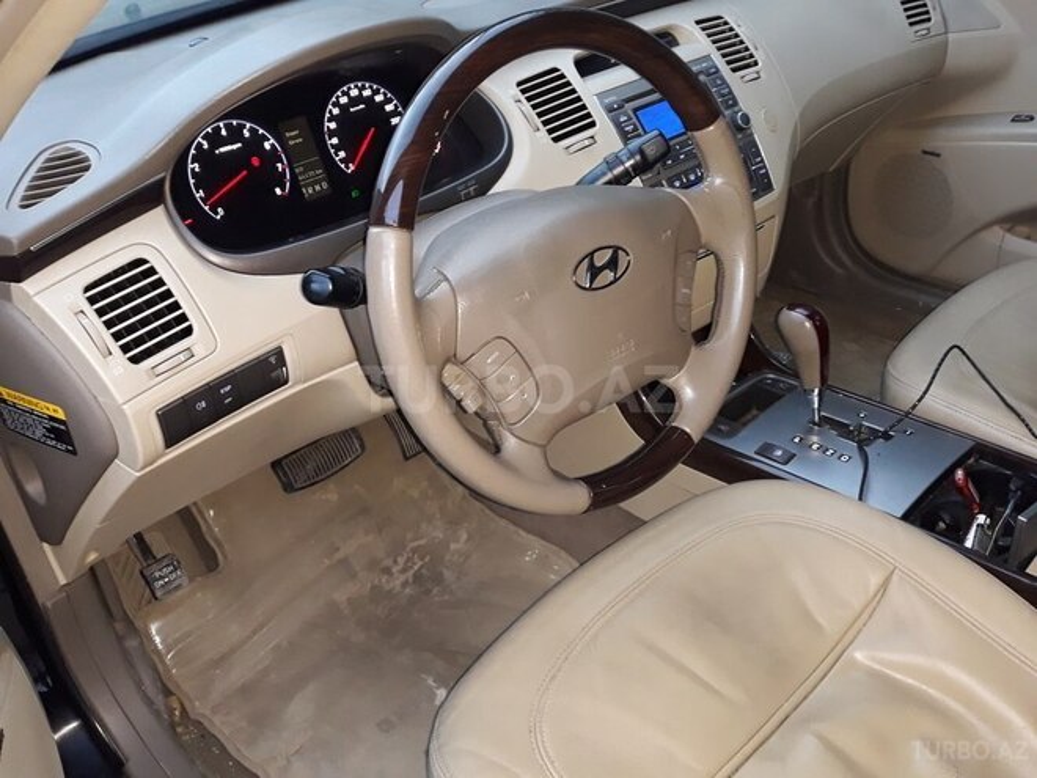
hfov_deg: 65.3
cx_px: 518
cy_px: 389
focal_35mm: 27
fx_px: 809
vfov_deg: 51.4
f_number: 1.7
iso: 200
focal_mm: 3.71
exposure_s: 1/33
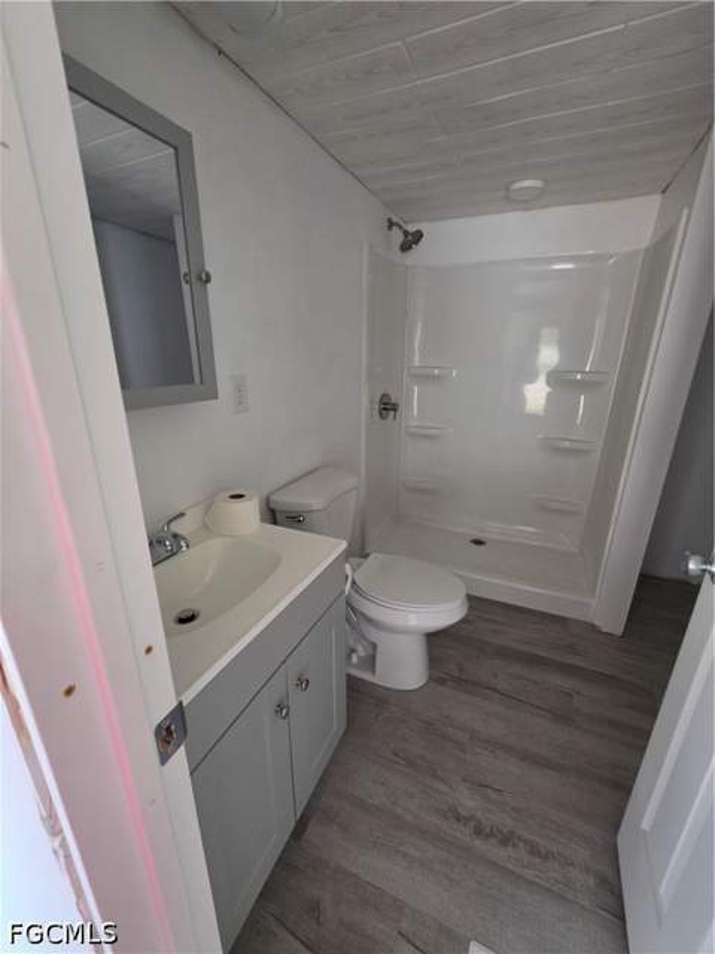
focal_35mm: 13
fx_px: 358
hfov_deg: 89.9
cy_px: 477
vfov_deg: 106.2
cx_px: 358
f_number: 1.9
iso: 160
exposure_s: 1/60
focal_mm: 2.2
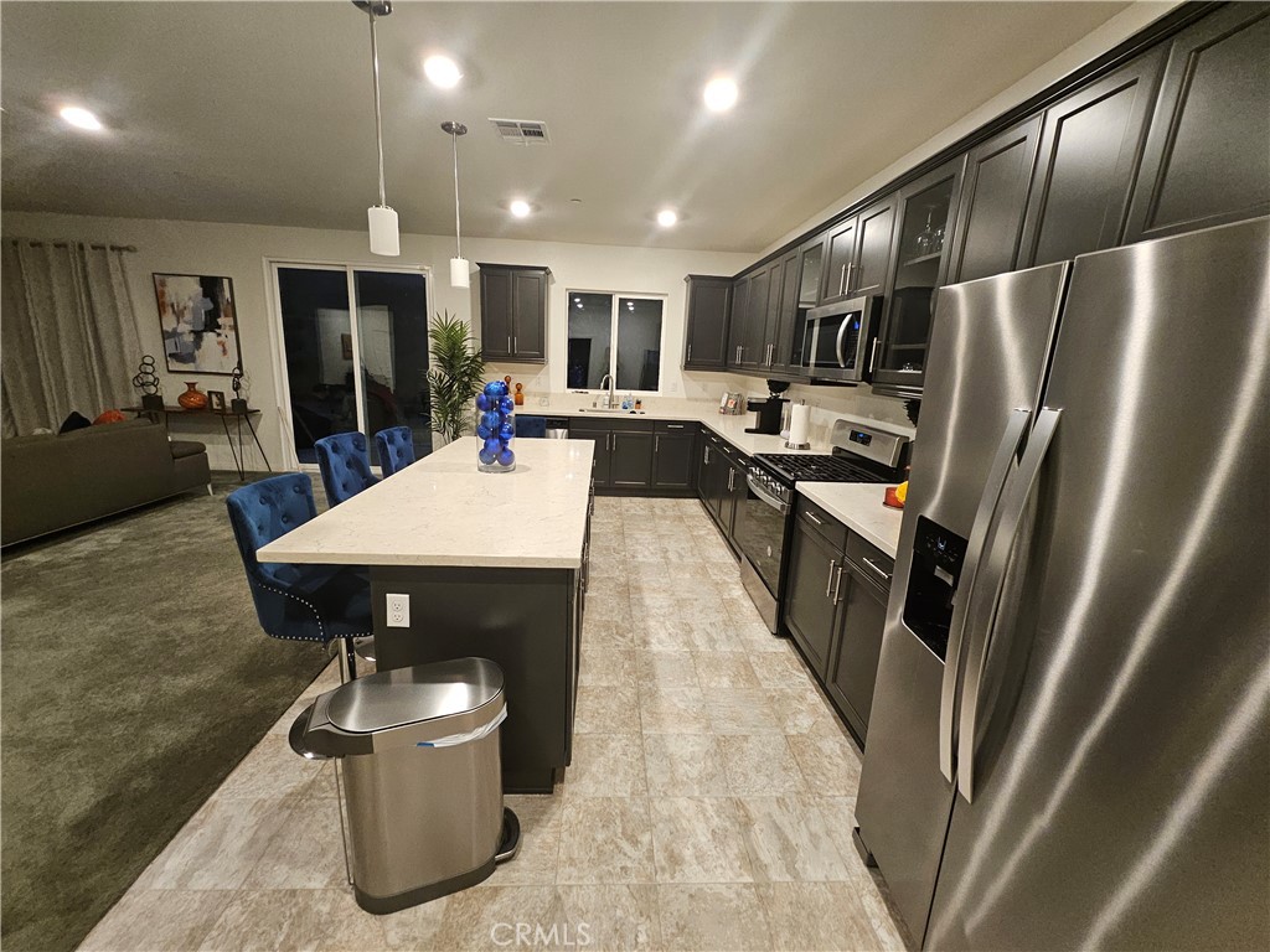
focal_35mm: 13
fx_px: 477
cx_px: 635
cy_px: 476
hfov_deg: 106.2
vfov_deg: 89.9
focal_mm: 1.74
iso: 320
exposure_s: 1/40
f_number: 2.2
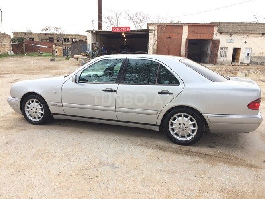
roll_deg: -2.9
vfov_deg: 48.2
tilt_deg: -11.8
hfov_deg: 61.7
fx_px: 222
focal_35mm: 29
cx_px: 132
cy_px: 100
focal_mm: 4.15
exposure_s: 1/155
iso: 32
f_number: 2.2
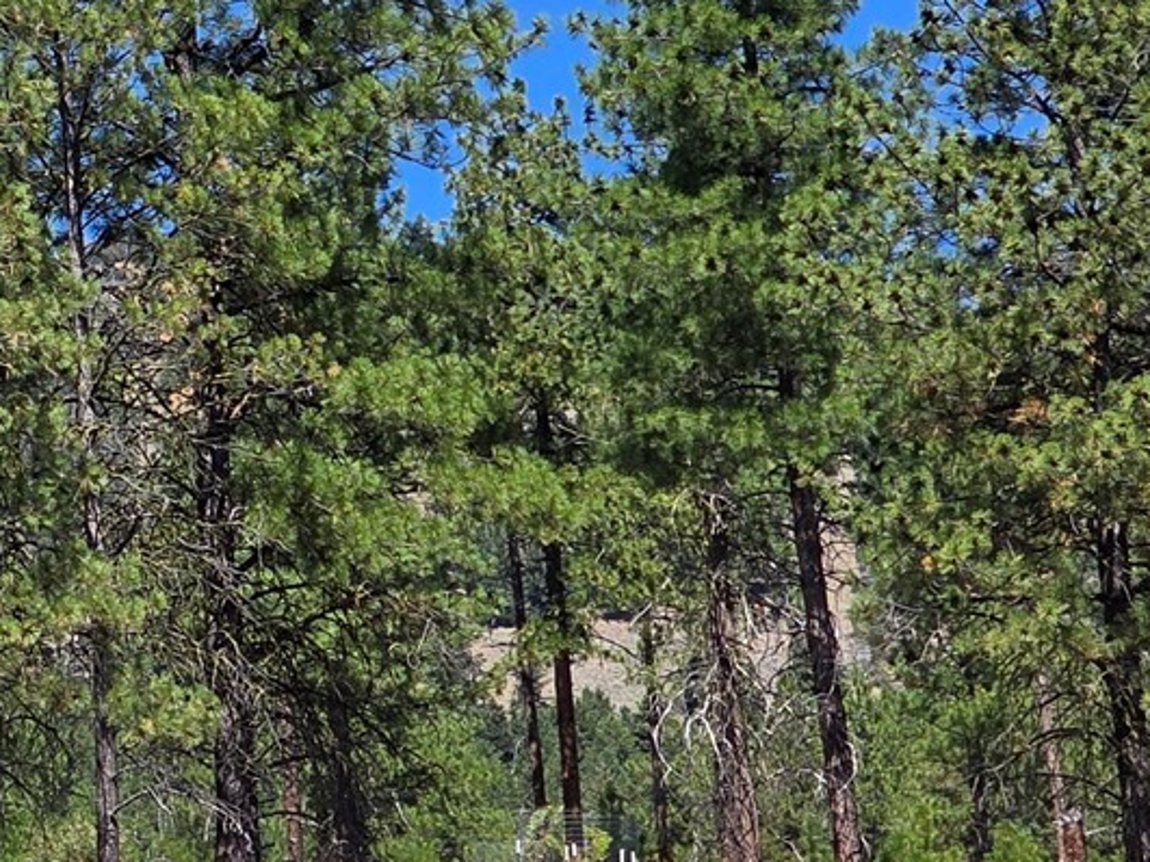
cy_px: 342
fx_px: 6909
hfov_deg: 9.3
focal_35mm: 208
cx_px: -509
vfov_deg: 7.1
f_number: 2.4
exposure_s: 1/1533
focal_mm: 7.9
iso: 50
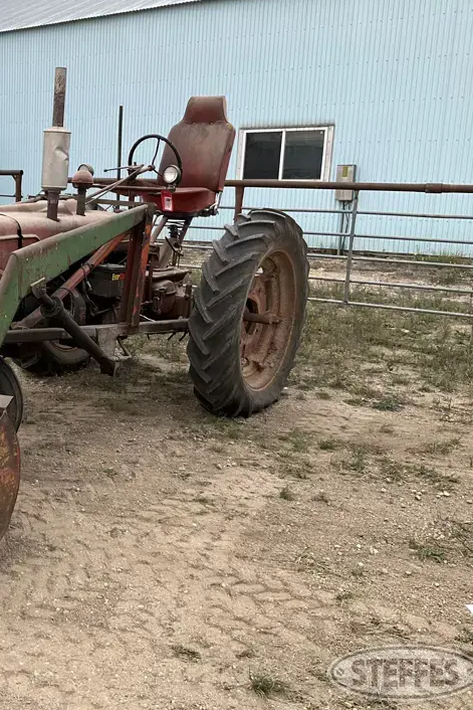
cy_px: 351
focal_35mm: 41
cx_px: 23
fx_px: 808
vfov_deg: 47.4
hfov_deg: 30.8
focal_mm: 3
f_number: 1.8
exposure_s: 1/540
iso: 25
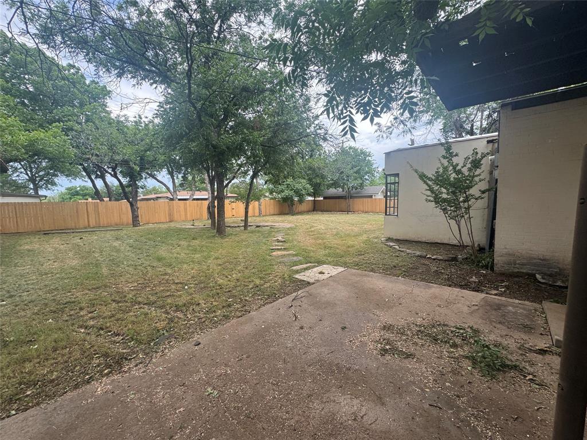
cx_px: 294
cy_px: 220
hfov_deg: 102.1
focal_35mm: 14
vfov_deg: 85.7
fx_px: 237
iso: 40
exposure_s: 1/357
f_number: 2.2
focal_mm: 2.22
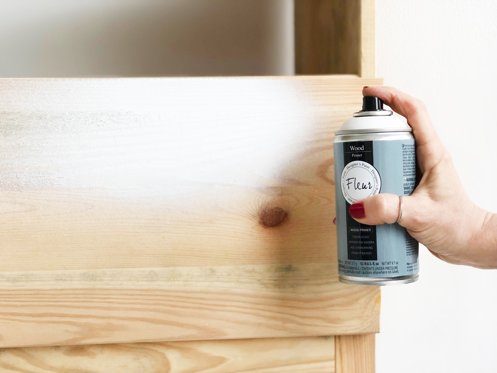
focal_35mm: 57
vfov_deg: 25.7
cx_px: 248
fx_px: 818
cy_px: 186
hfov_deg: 33.8
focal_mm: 6.6
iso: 32
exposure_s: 1/33
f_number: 2.8
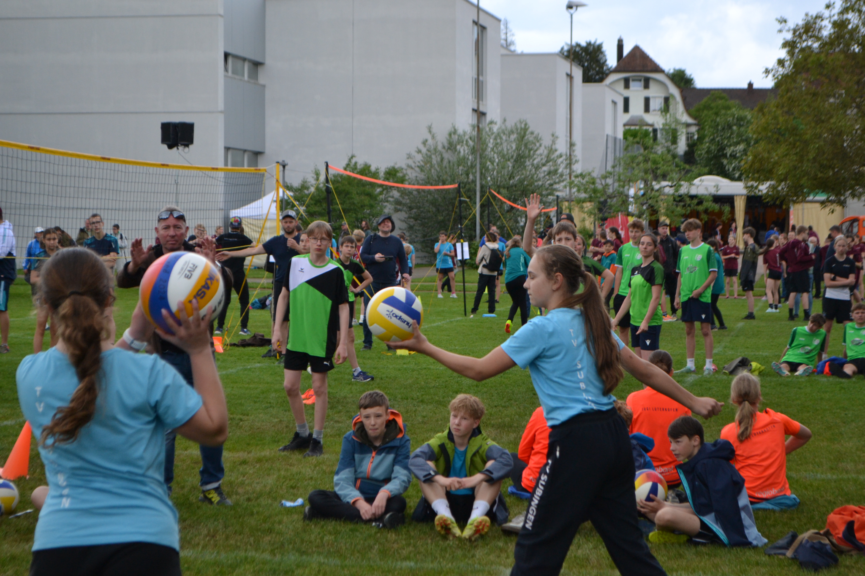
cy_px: 288
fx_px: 1982
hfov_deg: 24.6
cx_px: 432
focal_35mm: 82
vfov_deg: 16.6
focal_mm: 55
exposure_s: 1/500
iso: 720
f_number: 5.6
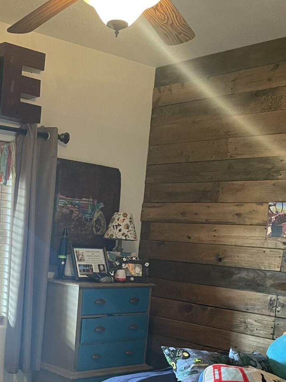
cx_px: 27
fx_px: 595
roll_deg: -2.6
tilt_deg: -9.0
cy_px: 324
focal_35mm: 54
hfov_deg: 26.1
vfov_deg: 34.1
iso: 400
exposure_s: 1/40
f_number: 1.6
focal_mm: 4.2
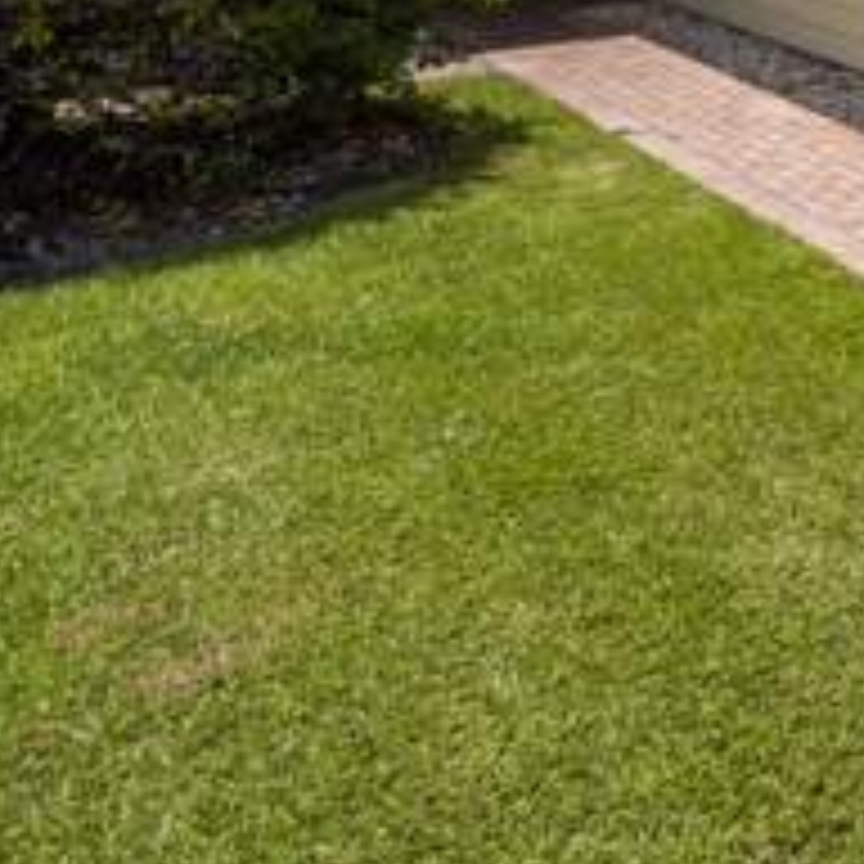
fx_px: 1497
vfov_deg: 27.6
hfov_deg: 26.0
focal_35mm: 53
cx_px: 1206
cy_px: -214
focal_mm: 15
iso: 100
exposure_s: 1/500
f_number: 8
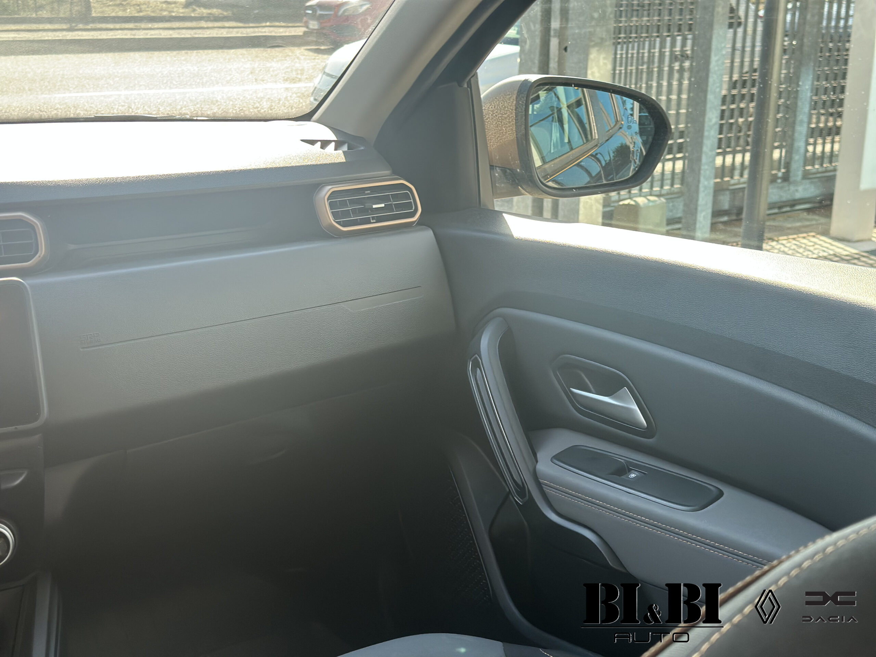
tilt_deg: -17.6
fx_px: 1215
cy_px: 328
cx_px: 438
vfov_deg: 30.3
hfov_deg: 39.7
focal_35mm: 48
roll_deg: -0.2
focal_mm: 6.86
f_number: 1.78
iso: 80
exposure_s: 1/532
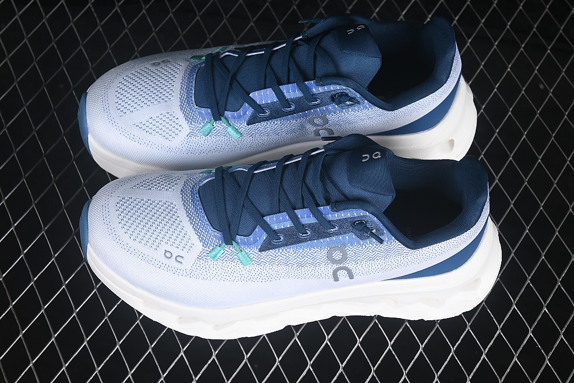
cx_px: 287
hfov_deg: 27.0
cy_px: 192
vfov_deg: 18.2
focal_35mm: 75
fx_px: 1196
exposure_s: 1/80
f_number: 7.1
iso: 160
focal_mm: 50
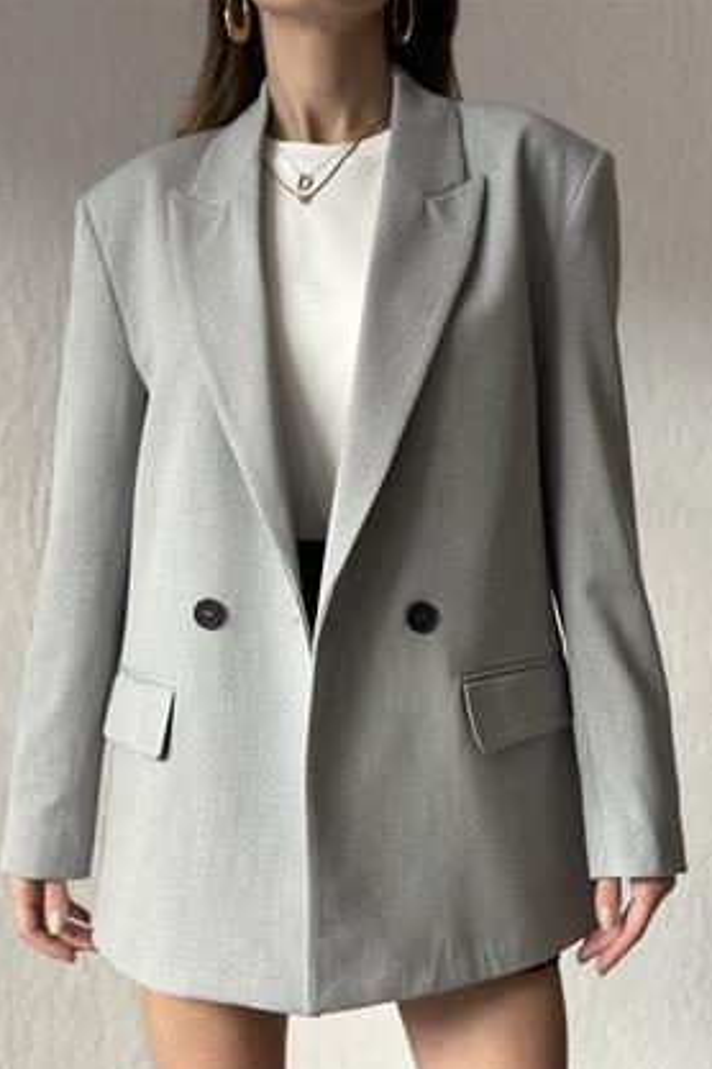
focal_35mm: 51
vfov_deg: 38.9
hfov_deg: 26.5
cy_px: 541
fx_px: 1513
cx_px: 361
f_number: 1.78
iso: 125
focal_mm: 6.86
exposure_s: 1/121
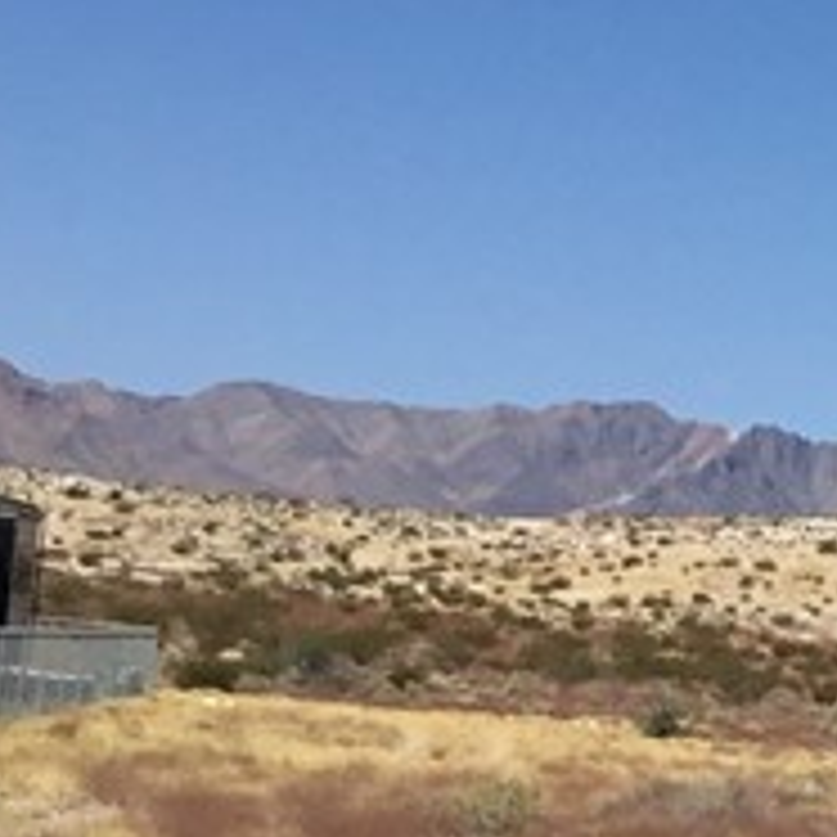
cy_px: 738
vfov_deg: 11.5
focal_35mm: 151
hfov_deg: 10.6
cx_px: 1670
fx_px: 4131
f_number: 2.4
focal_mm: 3.3
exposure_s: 1/2809
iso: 25
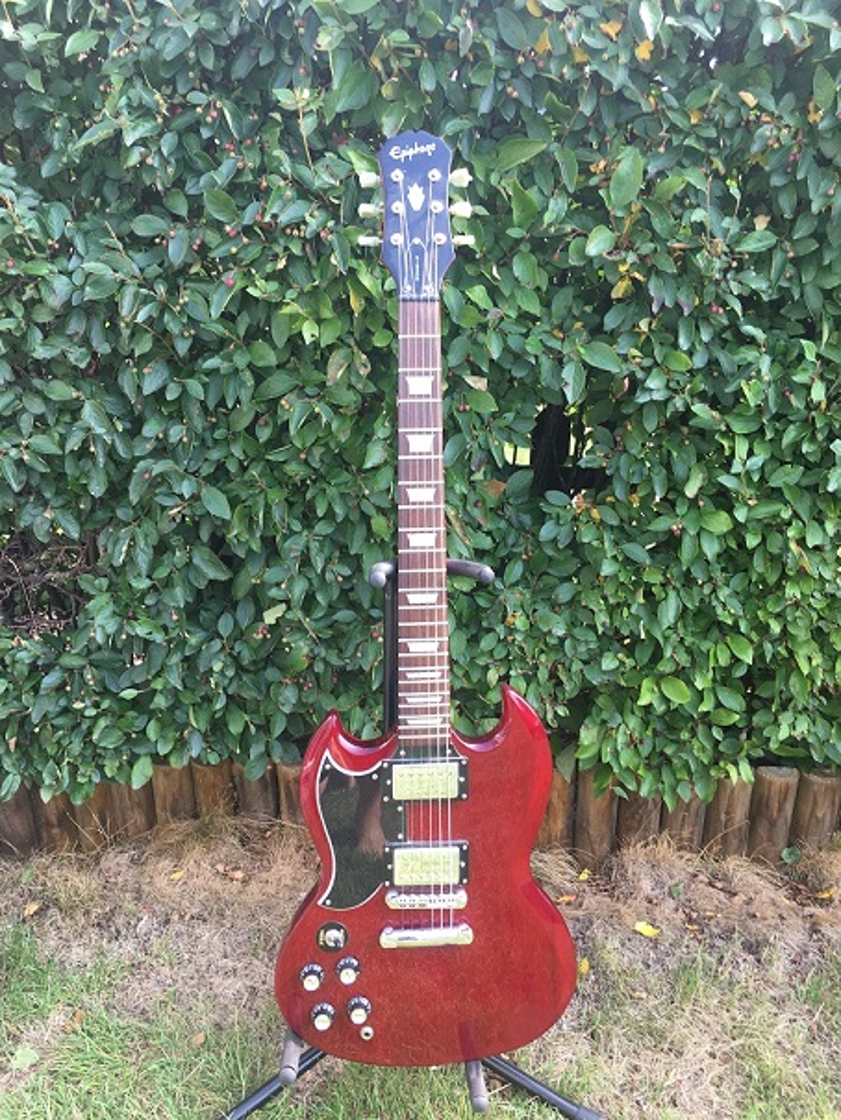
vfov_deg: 61.6
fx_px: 939
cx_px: 420
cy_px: 560
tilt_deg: -15.2
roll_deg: -0.2
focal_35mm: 29
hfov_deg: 48.2
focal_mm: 4.15
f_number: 2.2
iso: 25
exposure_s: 1/100
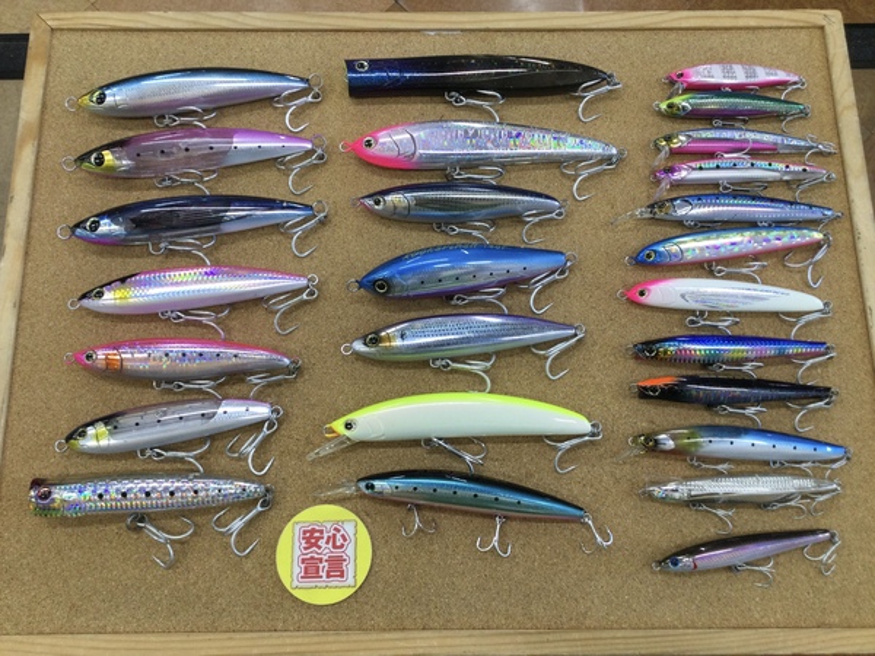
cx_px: 438
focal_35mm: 31
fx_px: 784
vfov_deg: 45.4
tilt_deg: -75.9
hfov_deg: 58.4
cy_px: 328
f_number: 2.4
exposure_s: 1/40
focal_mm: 3.3
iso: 32
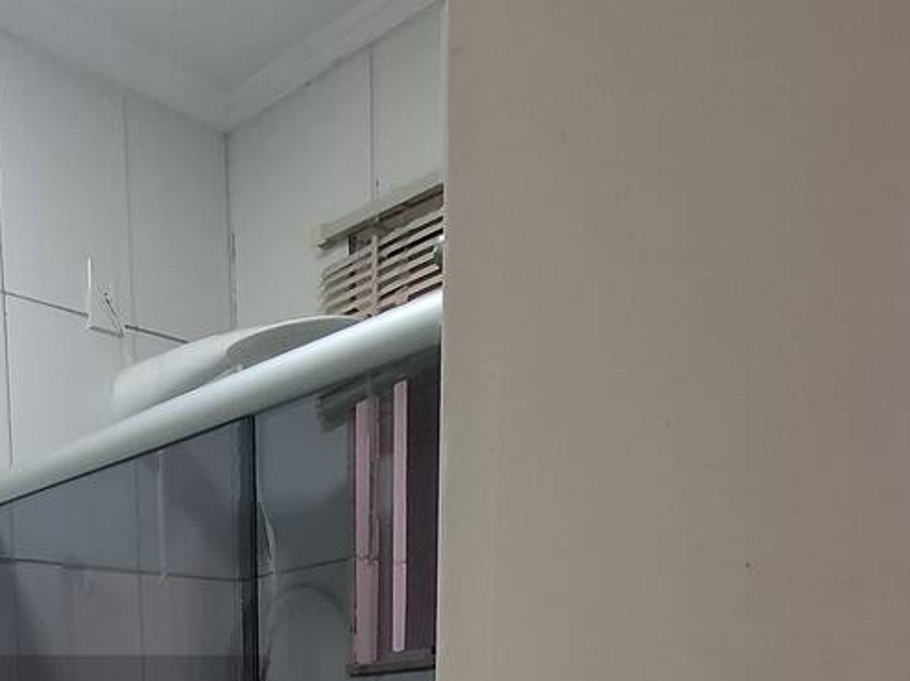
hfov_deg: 41.0
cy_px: 908
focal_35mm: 38
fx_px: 998
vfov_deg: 29.5
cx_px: -52
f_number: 2.2
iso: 100
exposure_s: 1/40
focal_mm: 1.74
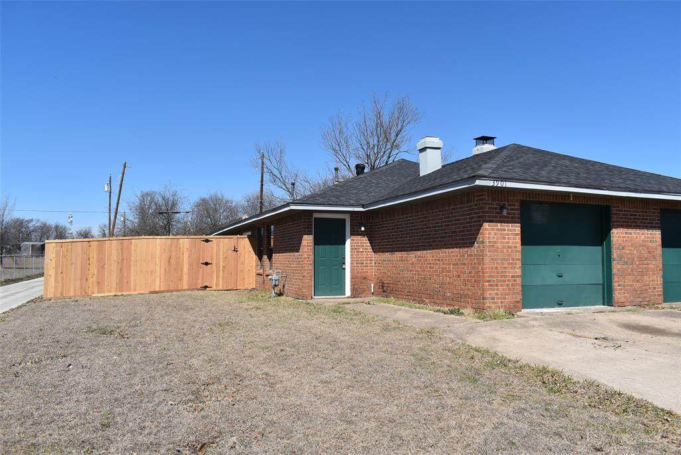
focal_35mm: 27
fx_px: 511
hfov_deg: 67.4
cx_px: 340
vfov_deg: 48.0
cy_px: 228
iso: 100
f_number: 9
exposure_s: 1/320
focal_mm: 18
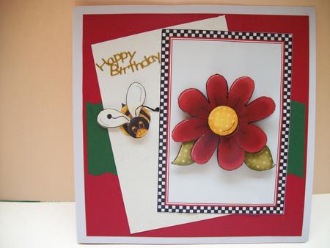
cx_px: 165
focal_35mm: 32
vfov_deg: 44.2
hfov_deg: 56.8
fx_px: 305
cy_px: 124
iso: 80
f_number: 2.9
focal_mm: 5.7
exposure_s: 1/200
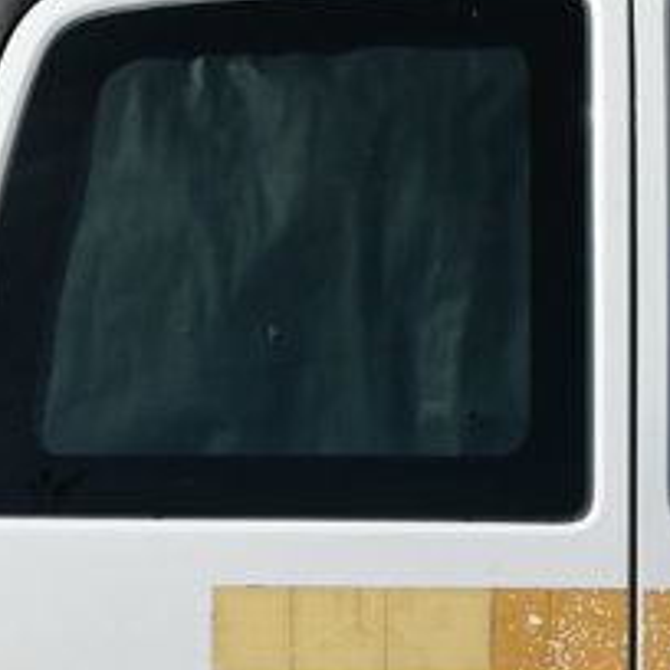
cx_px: 614
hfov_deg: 9.4
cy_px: 663
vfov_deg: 9.4
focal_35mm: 185
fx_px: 4054
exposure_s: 1/500
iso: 100
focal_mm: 29
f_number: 8
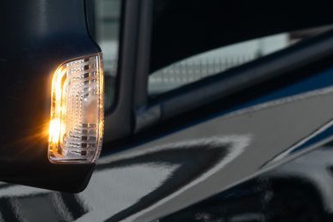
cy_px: -22
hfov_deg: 17.9
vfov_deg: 12.3
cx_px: -32
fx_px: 1018
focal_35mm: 110
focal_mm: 28
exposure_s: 1/640
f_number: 5
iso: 160
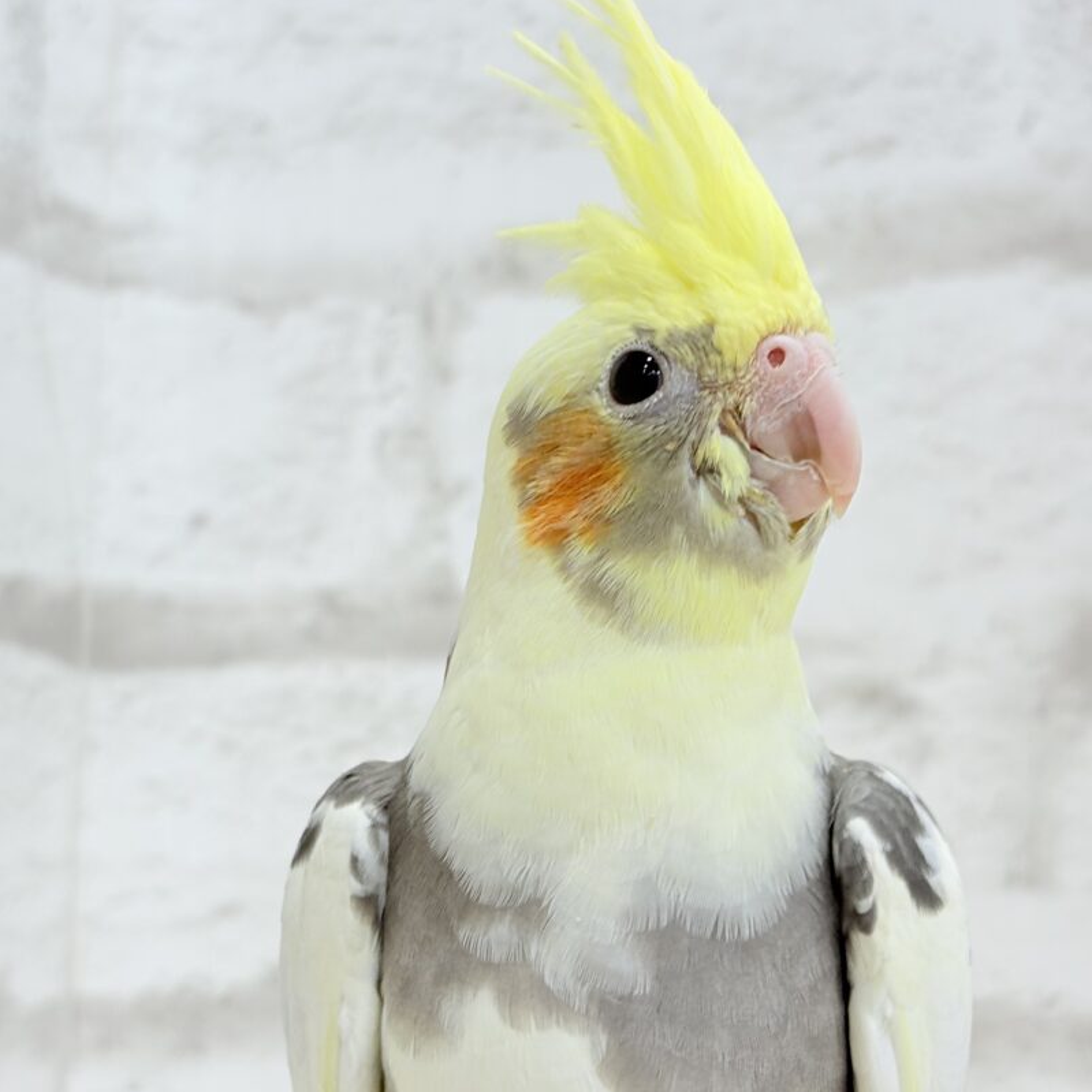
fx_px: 2463
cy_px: 504
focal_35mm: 69
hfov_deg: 25.0
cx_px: 600
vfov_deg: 25.0
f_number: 1.6
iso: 25
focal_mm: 5.96
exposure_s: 1/50
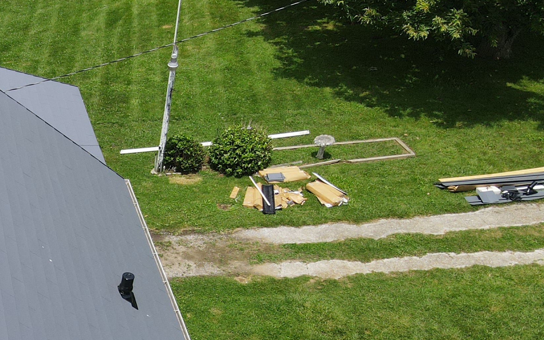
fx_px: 919
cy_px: 309
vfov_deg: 20.5
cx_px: -101
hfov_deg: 28.8
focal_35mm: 62
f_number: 2.8
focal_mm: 4.5
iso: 100
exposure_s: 1/640
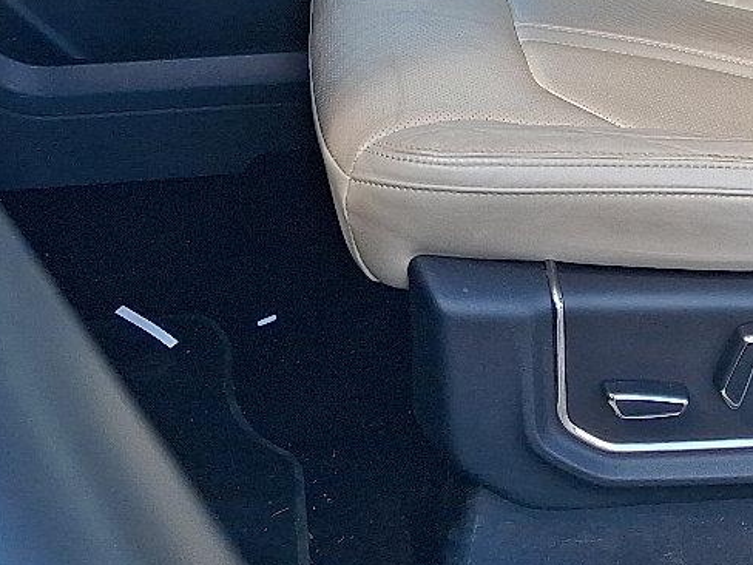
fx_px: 1784
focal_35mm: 82
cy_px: -329
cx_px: 415
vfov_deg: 16.2
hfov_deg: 23.8
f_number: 1.8
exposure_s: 1/303
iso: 25
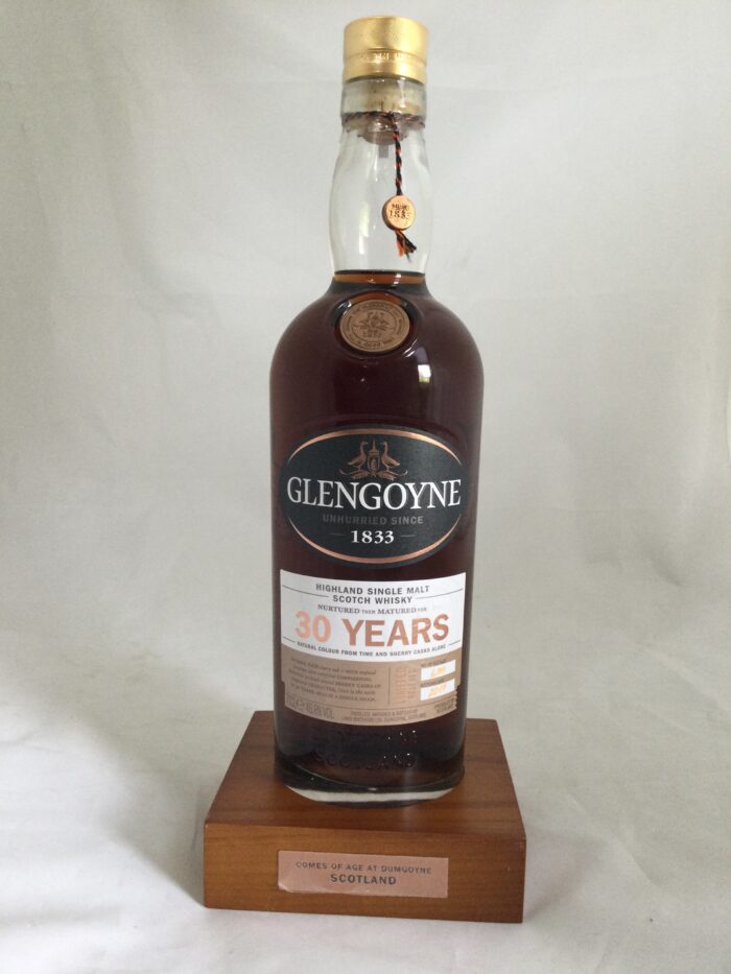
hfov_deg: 45.5
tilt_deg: -8.7
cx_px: 366
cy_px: 487
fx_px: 873
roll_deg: -0.9
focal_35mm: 31
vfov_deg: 58.3
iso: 80
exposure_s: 1/33
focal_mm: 3.3
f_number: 2.4
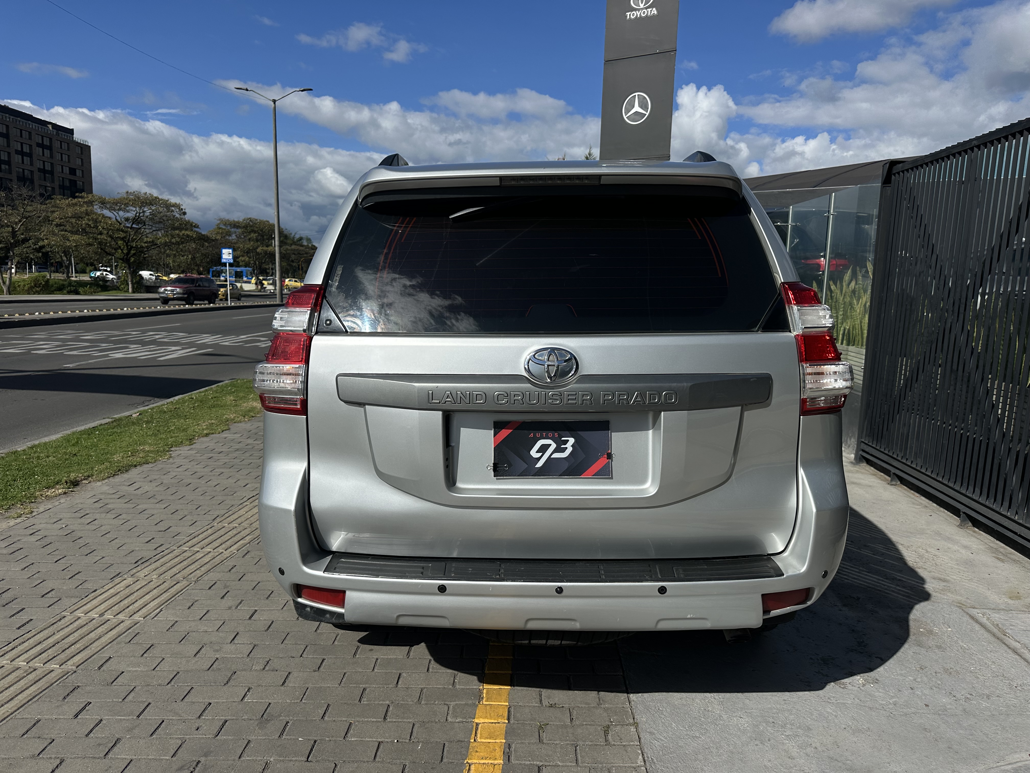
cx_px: 515
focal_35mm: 24
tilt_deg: -7.8
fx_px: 714
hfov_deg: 71.6
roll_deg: -2.7
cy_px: 386
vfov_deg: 56.8
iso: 80
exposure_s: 1/9709
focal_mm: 6.86
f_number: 1.78
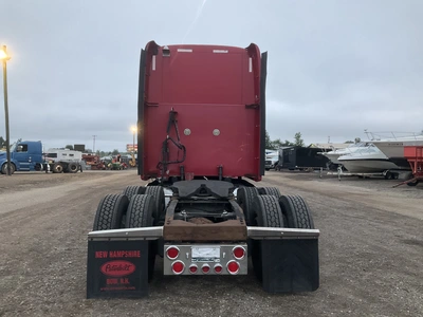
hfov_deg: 61.7
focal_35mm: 29
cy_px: 158
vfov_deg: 48.2
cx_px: 212
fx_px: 354
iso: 125
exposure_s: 1/60
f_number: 1.8
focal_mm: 3
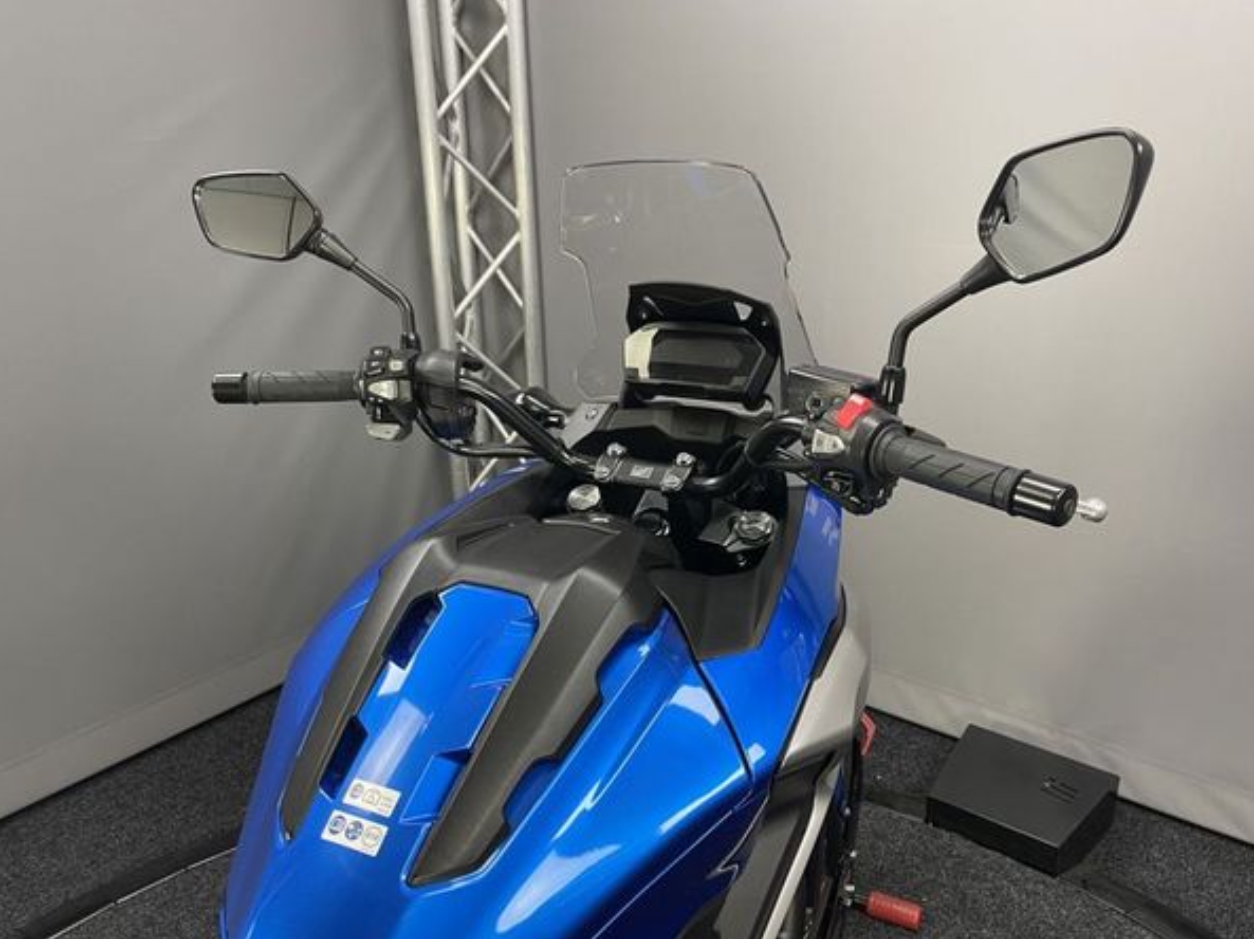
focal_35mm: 27
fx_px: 978
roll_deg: +1.0
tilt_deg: -22.4
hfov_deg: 65.4
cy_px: 501
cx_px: 634
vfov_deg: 51.3
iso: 80
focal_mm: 5.1
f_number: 1.6
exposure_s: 1/50
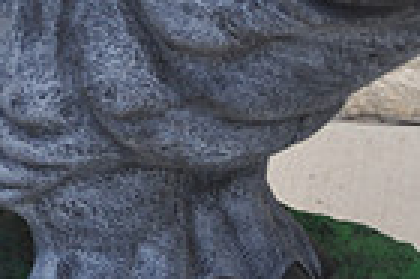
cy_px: -22
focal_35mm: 217
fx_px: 2529
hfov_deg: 9.5
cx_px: 99
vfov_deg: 6.3
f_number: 7.1
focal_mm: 35
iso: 200
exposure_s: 1/200
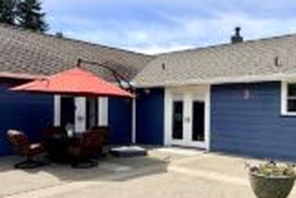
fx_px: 296
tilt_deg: +0.0
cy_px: 110
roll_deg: -0.4
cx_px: 188
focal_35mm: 36
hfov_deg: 52.5
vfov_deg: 36.8
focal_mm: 2.22
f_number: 2.2
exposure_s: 1/1613
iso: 50
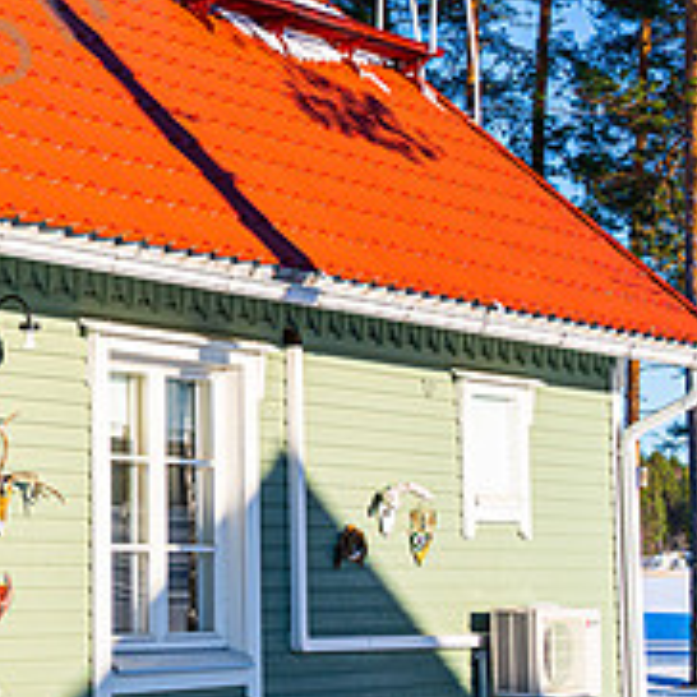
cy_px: 310
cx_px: -420
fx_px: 2005
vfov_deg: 19.7
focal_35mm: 88
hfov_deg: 17.3
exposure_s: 1/640
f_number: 5.6
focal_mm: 32
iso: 100
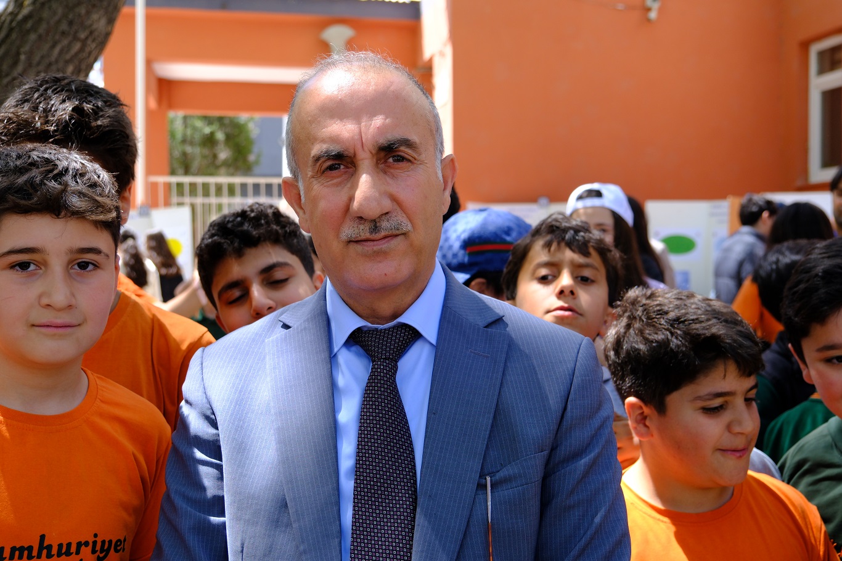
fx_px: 912
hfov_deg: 49.6
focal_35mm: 39
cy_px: 280
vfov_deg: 34.2
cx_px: 421
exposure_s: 1/500
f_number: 4
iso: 400
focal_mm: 26
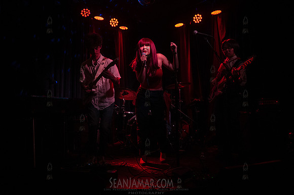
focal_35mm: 26
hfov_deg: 70.1
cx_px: 141
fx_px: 210
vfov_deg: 50.1
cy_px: 97
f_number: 3.2
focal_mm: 24
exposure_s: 1/400
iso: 8000
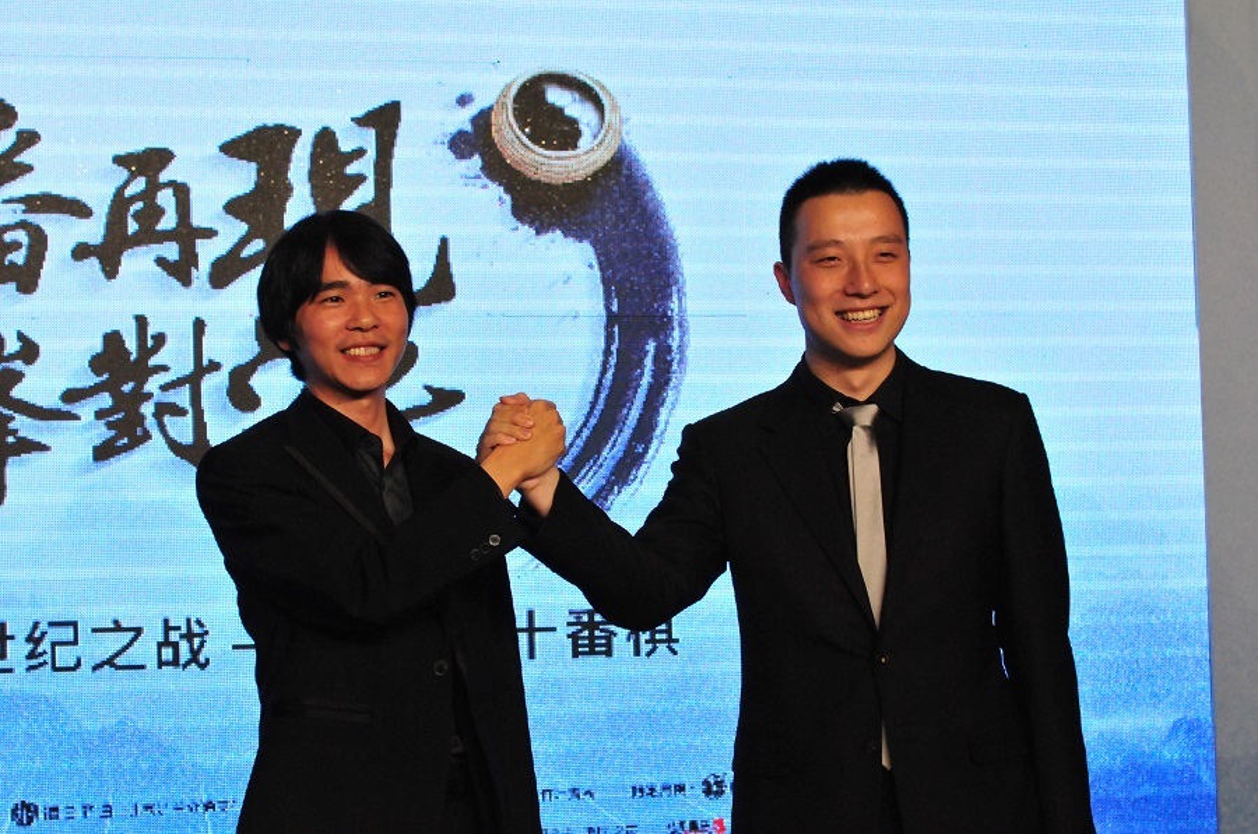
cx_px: 629
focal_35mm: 105
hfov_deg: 19.5
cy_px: 417
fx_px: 3663
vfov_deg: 13.0
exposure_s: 1/250
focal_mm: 70
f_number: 8
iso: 2500
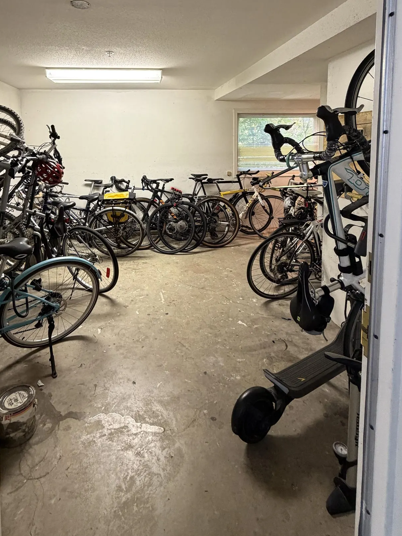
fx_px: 310
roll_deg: +0.4
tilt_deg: -3.9
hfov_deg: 65.7
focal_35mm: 20
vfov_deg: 78.7
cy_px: 173
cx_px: 173
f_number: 2.2
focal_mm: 2.22
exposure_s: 1/60
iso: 320
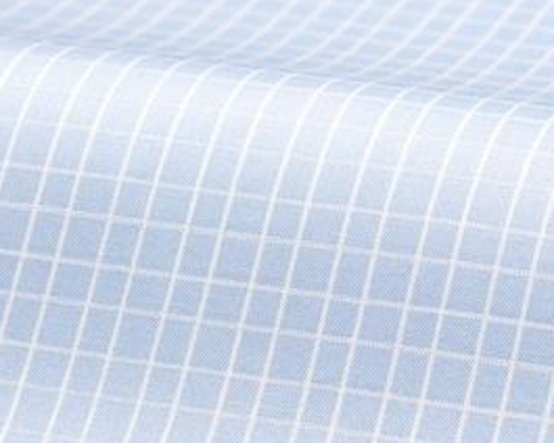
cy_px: 363
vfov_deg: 8.5
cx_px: 417
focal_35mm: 182
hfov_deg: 10.6
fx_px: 2984
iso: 100
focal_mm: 85
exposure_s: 1/160
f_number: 8
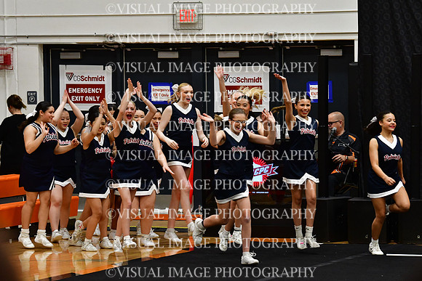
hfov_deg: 10.2
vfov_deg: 6.8
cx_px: 211
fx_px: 2368
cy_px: 140
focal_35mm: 202
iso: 4000
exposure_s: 1/500
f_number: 4
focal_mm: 135
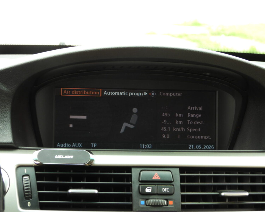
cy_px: 106
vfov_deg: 17.3
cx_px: 136
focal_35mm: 89
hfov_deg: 21.5
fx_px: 698
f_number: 3.5
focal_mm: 15.3
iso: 125
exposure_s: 1/60
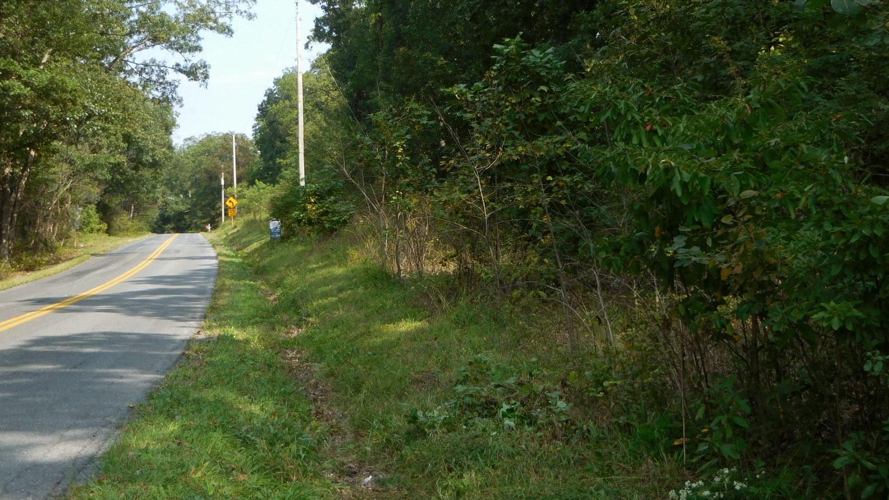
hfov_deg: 36.6
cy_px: 207
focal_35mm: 57
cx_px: 443
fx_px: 1344
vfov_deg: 21.1
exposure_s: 1/400
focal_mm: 9.4
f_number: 4.3
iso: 125
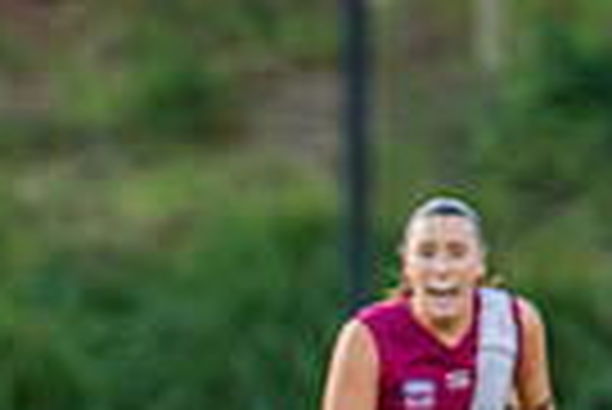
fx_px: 22855
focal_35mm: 1343
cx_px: -141
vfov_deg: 1.0
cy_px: 610
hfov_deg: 1.5
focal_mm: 290
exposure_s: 1/800
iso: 900
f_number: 4
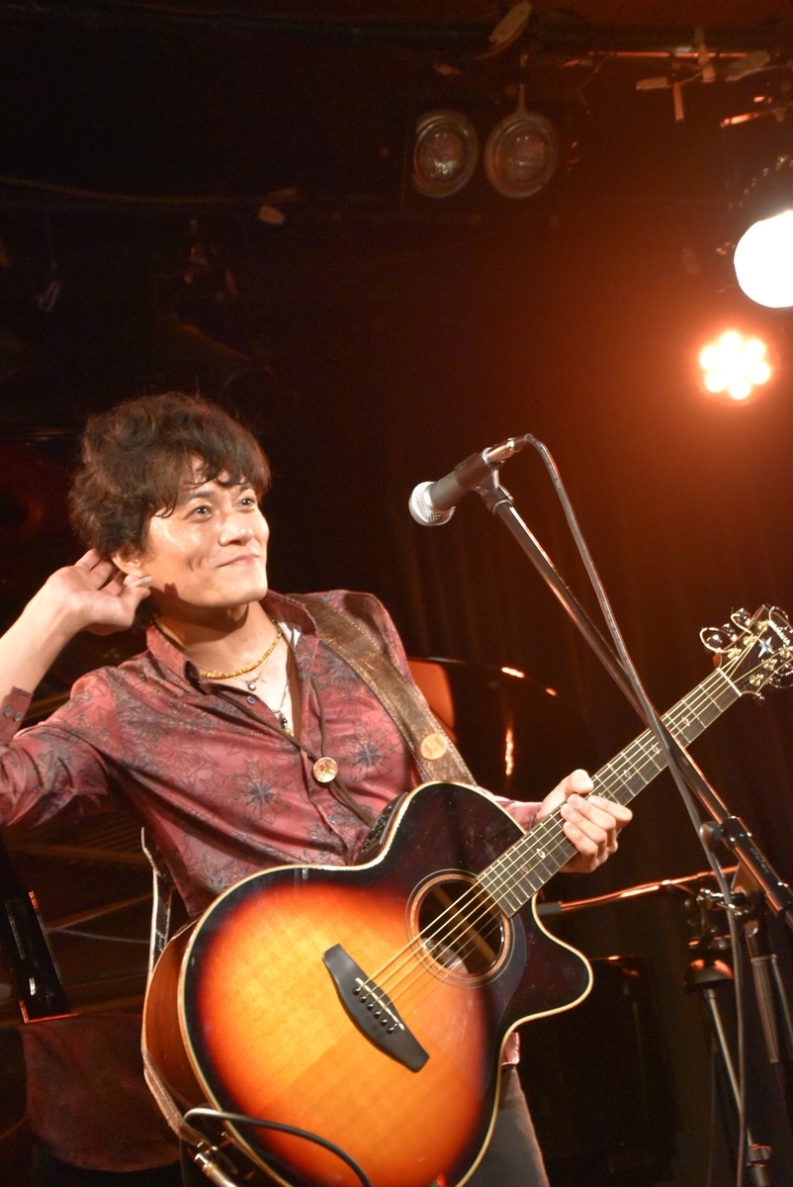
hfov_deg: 17.5
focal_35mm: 78
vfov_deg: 26.0
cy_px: 594
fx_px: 2573
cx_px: 396
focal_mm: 52
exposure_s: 1/60
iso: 4500
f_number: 5
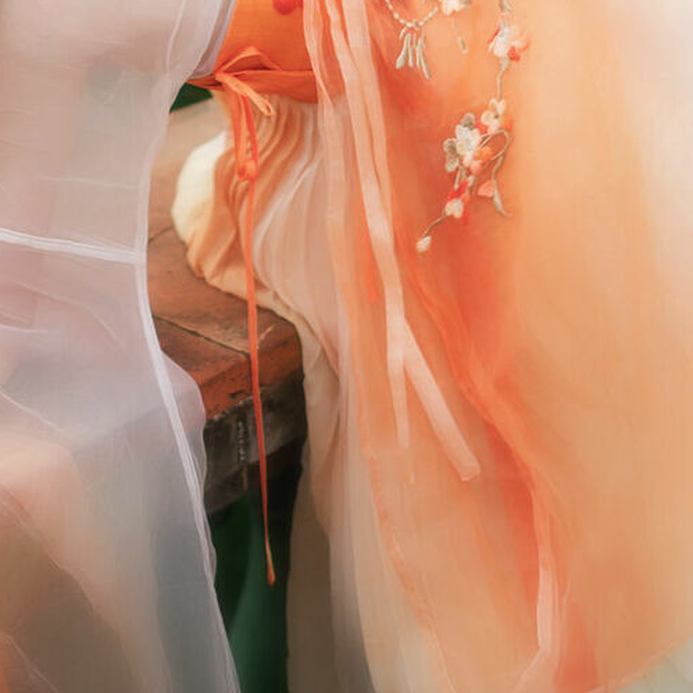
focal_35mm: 134
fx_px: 3035
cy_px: -169
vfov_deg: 12.7
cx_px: 156
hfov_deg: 13.0
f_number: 1.8
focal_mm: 50
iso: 100
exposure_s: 1/320
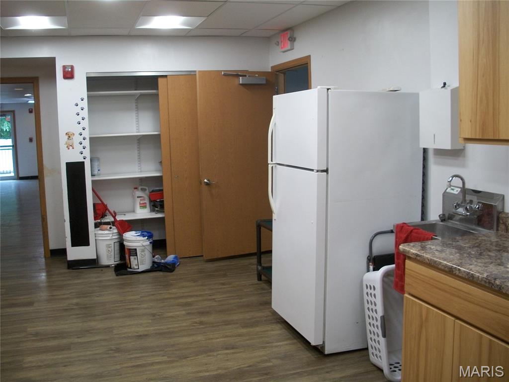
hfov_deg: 52.6
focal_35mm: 35
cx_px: 254
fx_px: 515
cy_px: 191
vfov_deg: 40.7
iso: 158
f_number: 3.1
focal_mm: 6.3
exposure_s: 1/50
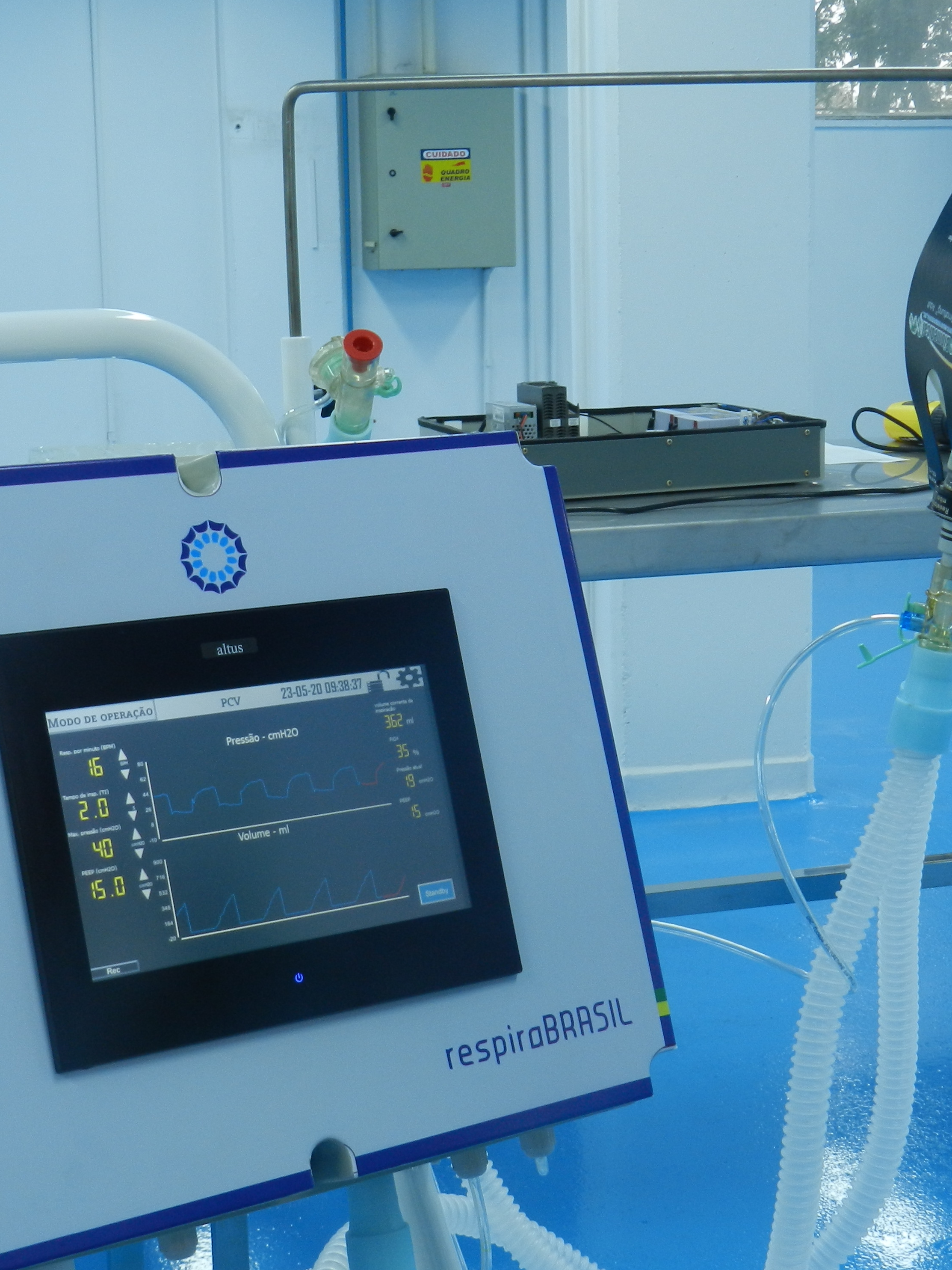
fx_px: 2273
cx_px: 449
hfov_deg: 23.6
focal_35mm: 62
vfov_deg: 31.2
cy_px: 639
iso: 220
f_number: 4.2
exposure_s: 1/30
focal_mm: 8.1
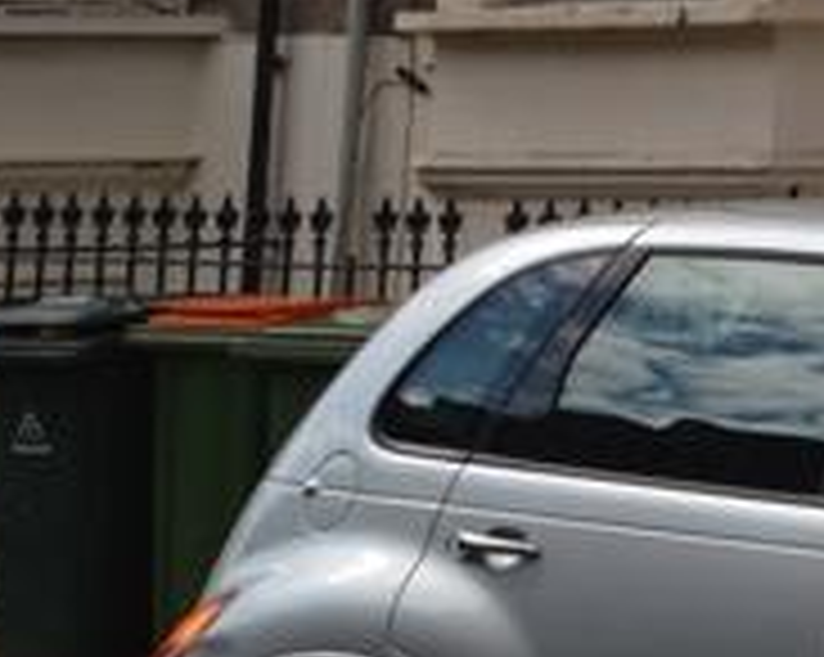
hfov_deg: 11.4
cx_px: 1950
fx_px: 3459
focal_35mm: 142
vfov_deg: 10.4
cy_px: -430
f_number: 9
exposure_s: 1/400
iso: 100
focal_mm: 18
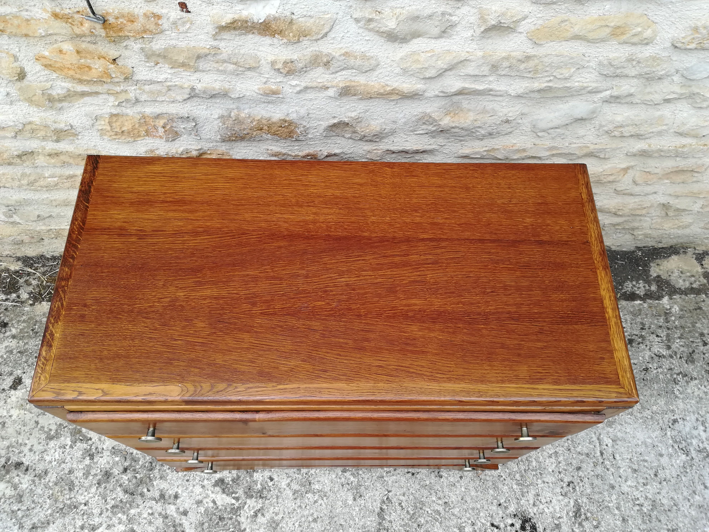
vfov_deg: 53.1
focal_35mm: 26
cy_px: 266
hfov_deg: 67.3
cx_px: 354
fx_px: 533
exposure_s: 1/133
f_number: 2.2
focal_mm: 3.83
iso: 50
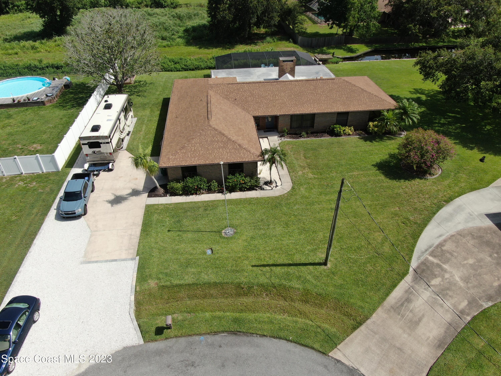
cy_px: 188
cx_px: 250
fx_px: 347
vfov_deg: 56.8
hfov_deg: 71.6
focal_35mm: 24
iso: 100
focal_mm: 4.39
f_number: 2.8
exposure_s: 1/160
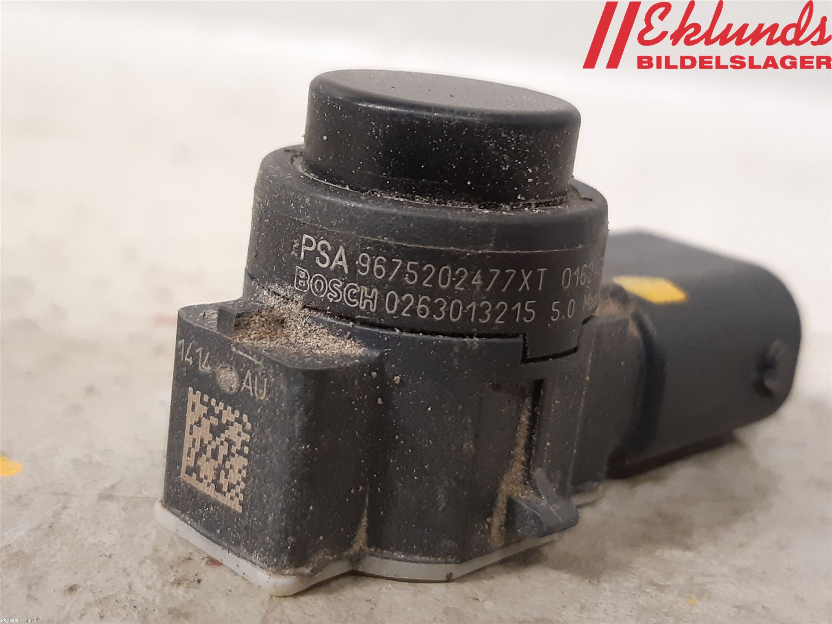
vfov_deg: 53.1
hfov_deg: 67.3
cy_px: 312
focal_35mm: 26
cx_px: 416
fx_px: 625
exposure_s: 1/25
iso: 200
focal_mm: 3.93
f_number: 1.7
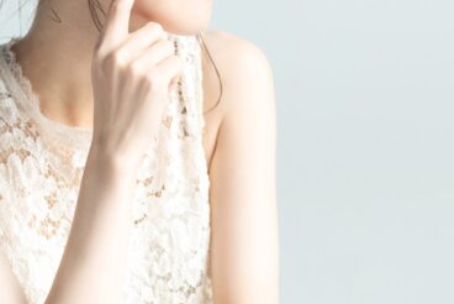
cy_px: 76
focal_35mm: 114
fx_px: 1439
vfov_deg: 12.0
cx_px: 355
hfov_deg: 17.8
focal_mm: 41
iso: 800
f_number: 2.8
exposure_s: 1/160
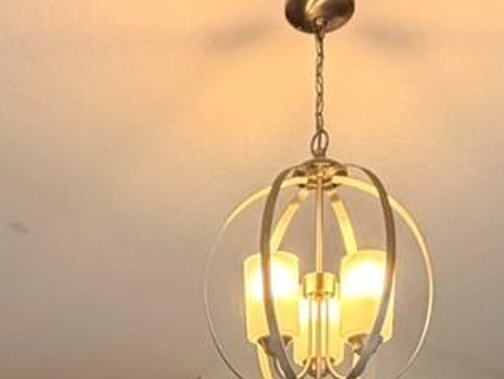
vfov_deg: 15.5
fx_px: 1035
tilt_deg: -6.9
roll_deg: +0.7
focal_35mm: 71
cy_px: 803
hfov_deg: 27.4
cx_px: 229
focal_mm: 2.22
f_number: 2.2
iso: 200
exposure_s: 1/120
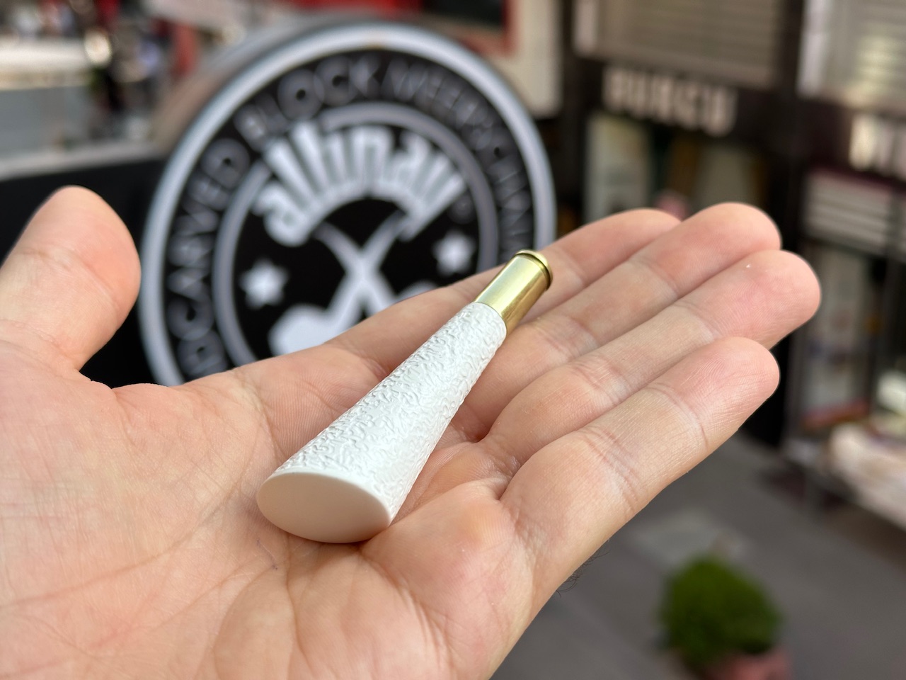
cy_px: 340
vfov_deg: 30.3
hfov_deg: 39.7
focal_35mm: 48
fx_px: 1256
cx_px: 453
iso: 64
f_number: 1.78
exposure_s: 1/797
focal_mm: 6.86
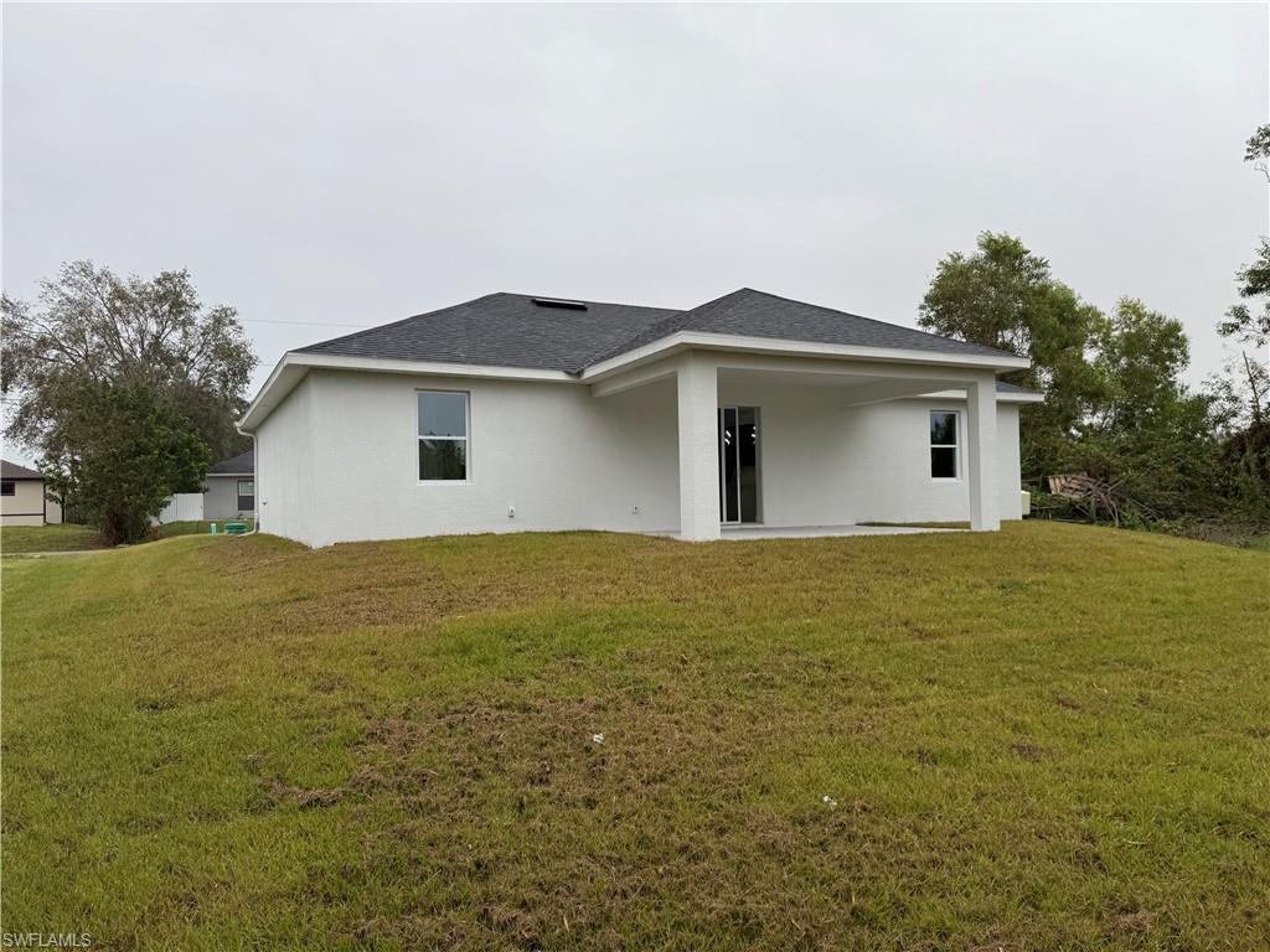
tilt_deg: +2.7
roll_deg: +0.8
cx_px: 635
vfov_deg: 56.8
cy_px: 476
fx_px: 881
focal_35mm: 24
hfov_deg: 71.6
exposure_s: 1/840
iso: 80
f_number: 1.78
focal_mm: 6.76
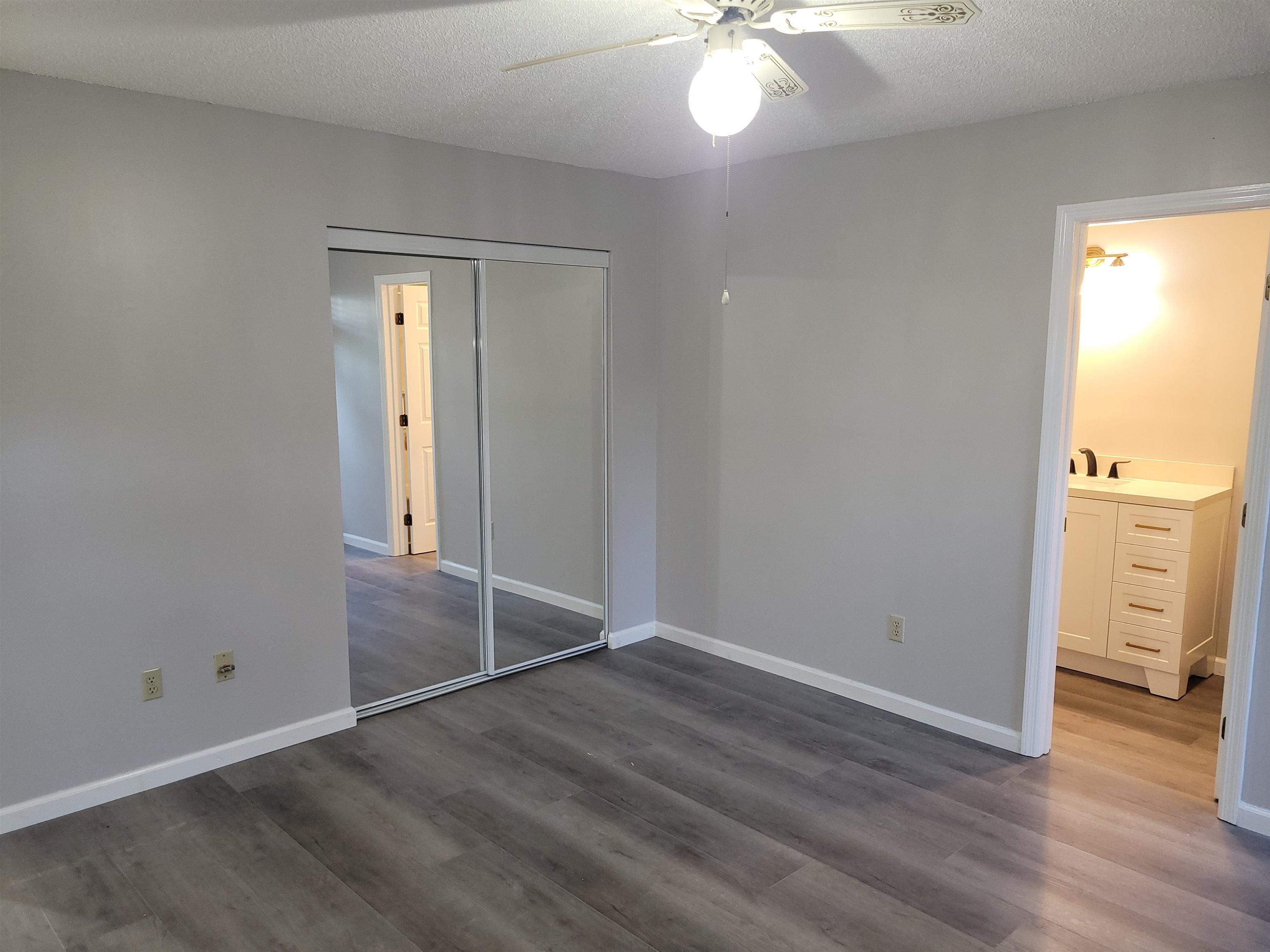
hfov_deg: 67.3
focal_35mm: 26
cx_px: 635
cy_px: 476
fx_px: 954
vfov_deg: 53.1
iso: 100
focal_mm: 5.4
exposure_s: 1/40
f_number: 1.8
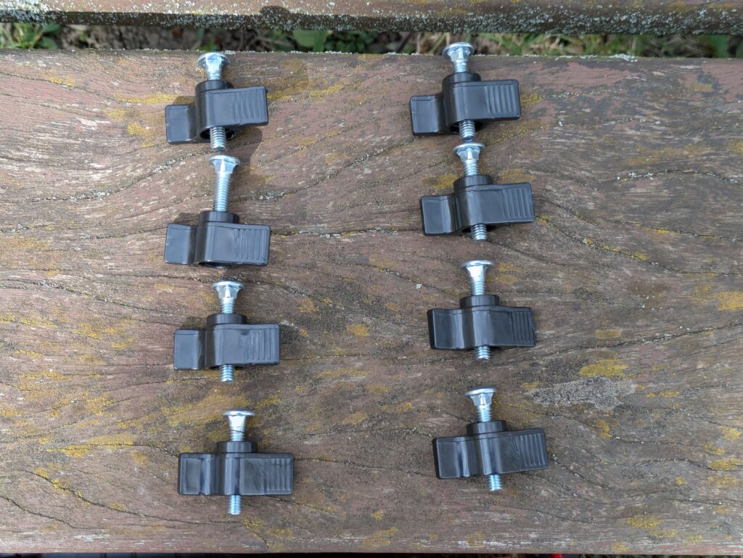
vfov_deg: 28.6
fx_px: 1095
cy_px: 279
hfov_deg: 37.5
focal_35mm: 51
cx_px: 372
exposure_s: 1/502
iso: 39
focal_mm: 5.43
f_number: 1.89
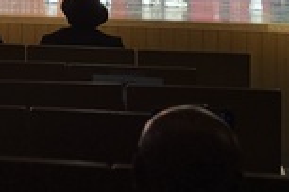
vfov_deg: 8.0
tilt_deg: +2.3
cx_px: -77
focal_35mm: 167
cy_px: -108
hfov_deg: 12.0
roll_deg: -0.9
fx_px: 1341
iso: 200
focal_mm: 6.76
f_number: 1.78
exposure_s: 1/50
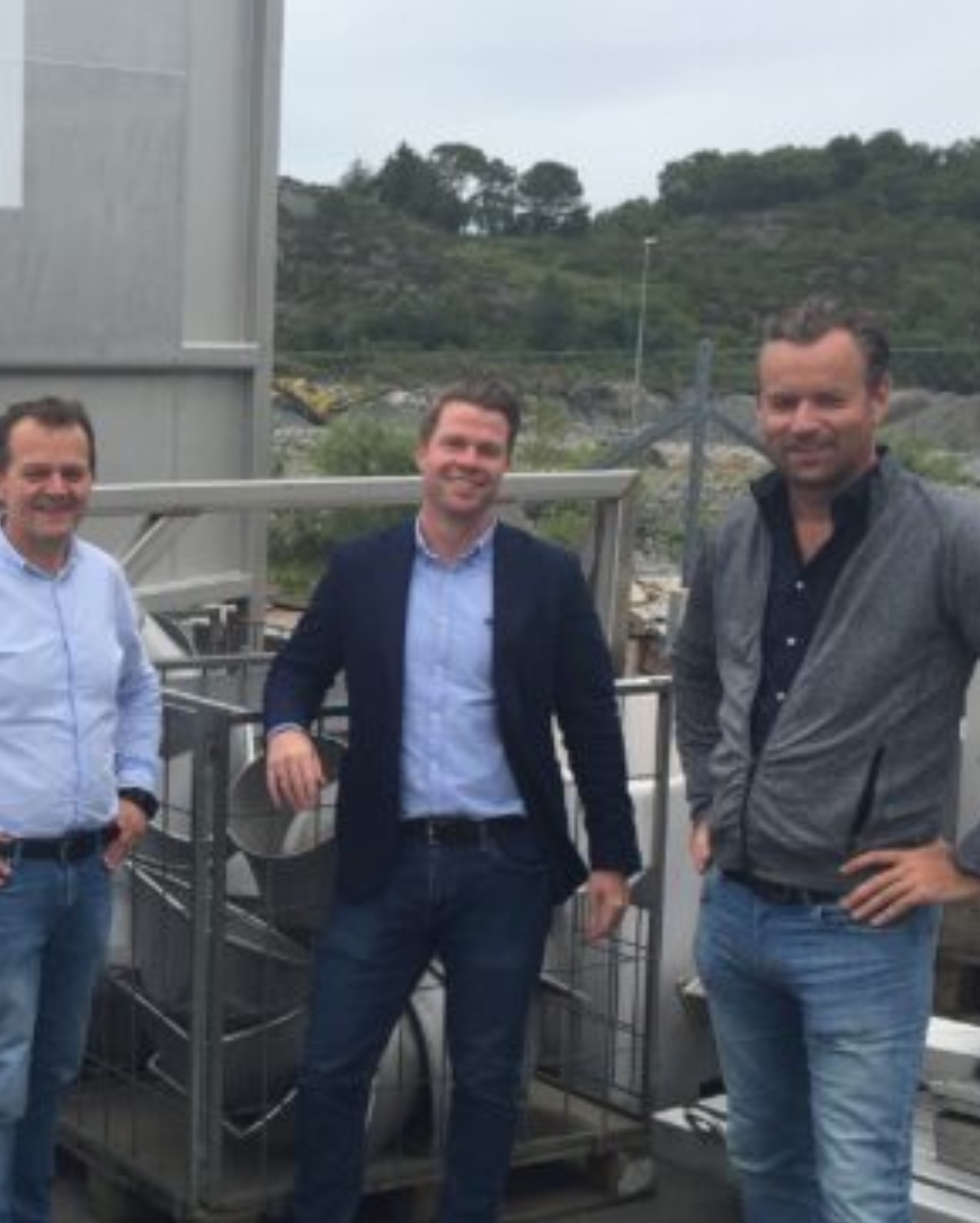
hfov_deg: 24.4
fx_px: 2173
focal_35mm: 60
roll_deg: -1.9
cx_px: 24
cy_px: 797
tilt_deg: -9.5
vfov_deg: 31.2
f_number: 2.2
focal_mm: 4.15
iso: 32
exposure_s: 1/807
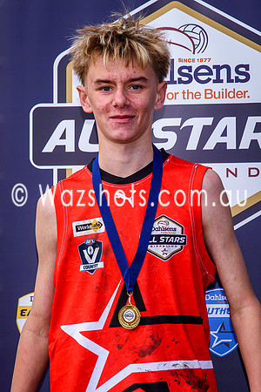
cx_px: 133
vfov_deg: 12.2
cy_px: 226
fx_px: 1826
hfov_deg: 8.2
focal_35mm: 168
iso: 100
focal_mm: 62
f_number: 5.6
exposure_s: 1/160
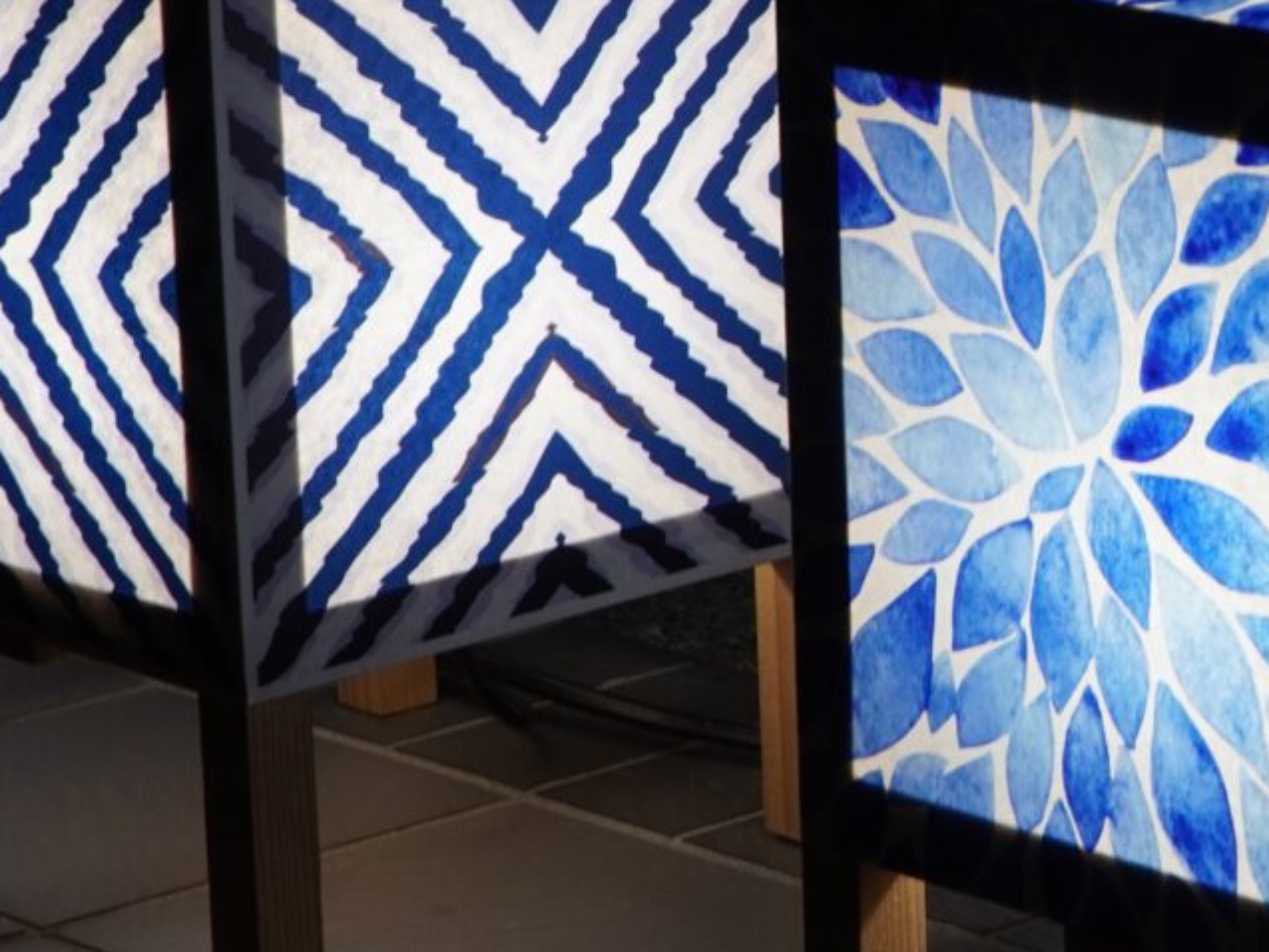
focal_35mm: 143
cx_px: 1446
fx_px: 5260
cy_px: 189
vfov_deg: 10.3
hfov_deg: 13.4
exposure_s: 1/20
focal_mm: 33
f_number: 7.1
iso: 320
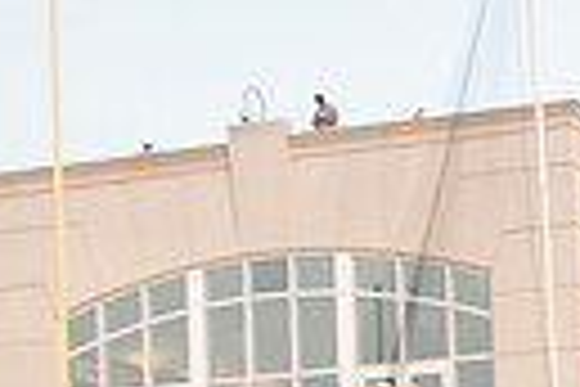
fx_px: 1885
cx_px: 863
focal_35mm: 117
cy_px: 578
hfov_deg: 16.1
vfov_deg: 11.3
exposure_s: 1/400
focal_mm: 26
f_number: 4.5
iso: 640
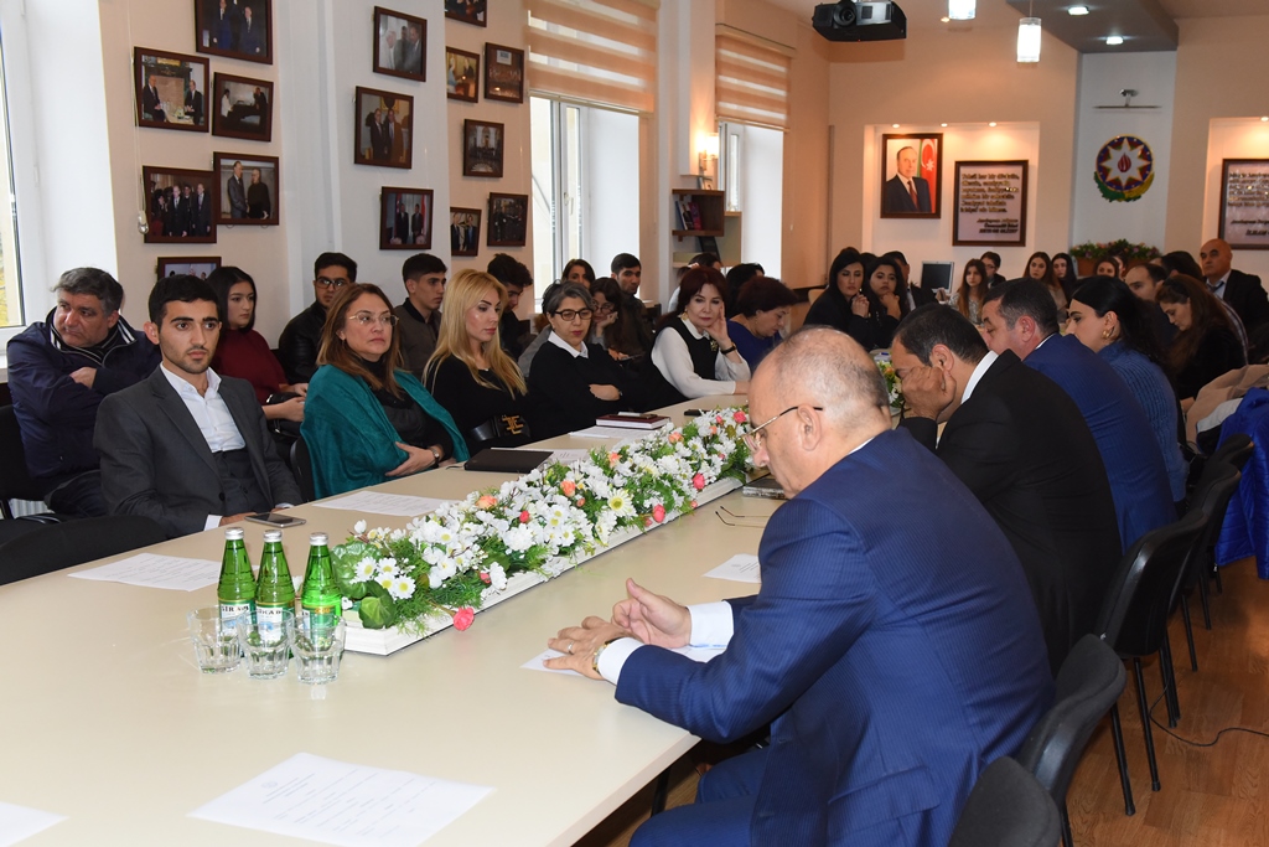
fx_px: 1128
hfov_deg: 58.7
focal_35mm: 32
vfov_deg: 41.1
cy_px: 424
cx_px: 634
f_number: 5.6
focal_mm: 32
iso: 2500
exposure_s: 1/160
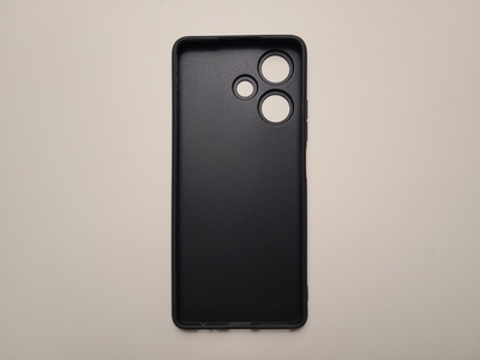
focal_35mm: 26
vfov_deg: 53.1
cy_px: 180
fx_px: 361
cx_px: 240
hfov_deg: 67.3
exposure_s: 1/60
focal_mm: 5.4
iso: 50
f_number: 1.8
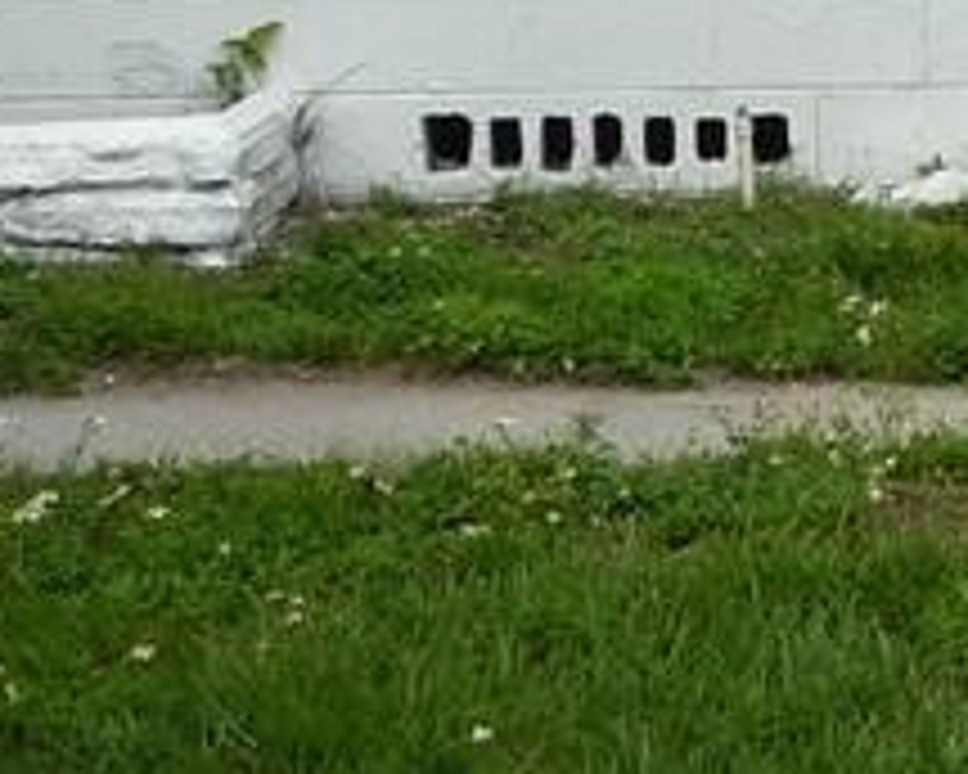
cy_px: -261
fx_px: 4269
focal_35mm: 149
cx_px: 1553
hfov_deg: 12.2
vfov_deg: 10.1
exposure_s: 1/500
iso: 100
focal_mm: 5.2
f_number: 5.6
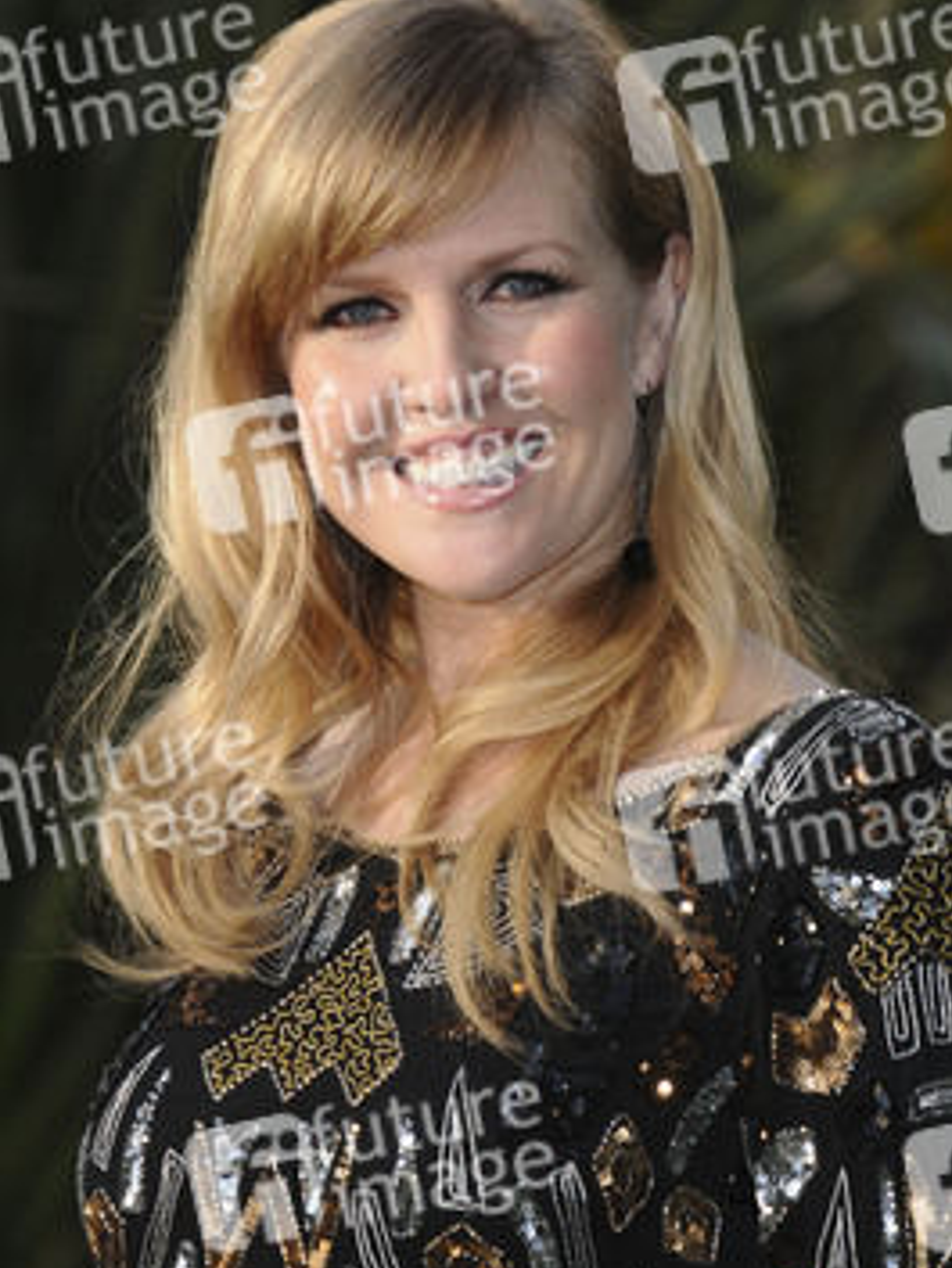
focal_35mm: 327
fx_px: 11984
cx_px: 476
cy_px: 629
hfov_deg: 4.5
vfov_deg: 6.1
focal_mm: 200
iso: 200
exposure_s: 1/250
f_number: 5.6
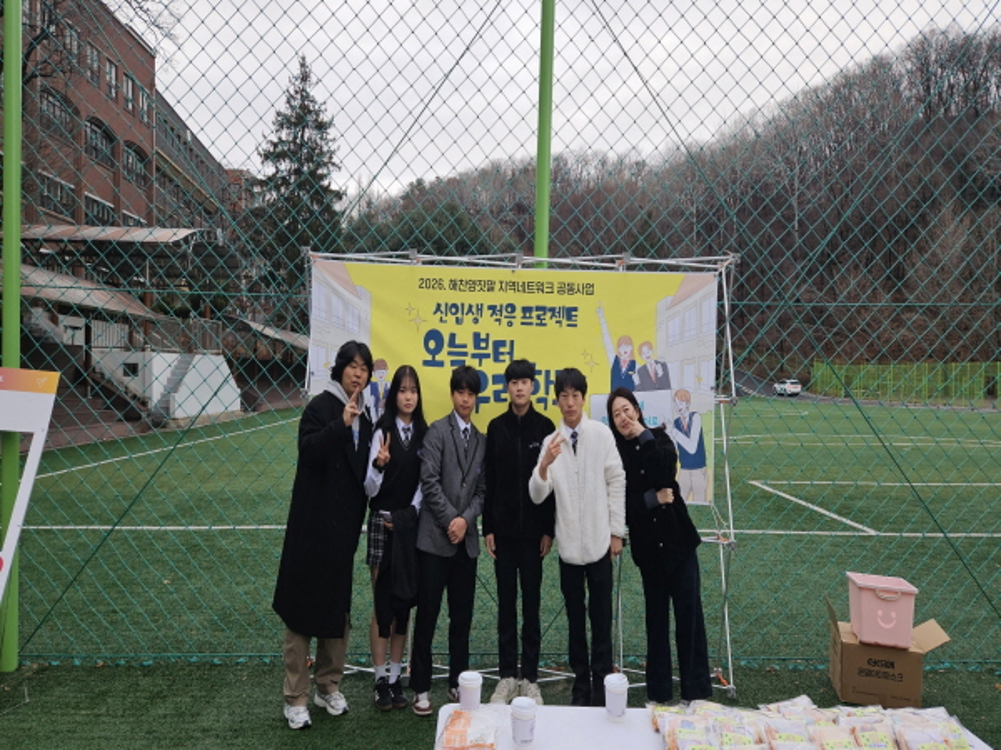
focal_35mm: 23
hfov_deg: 73.9
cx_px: 500
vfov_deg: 58.9
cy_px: 375
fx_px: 665
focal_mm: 5.4
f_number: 1.8
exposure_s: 1/180
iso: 50
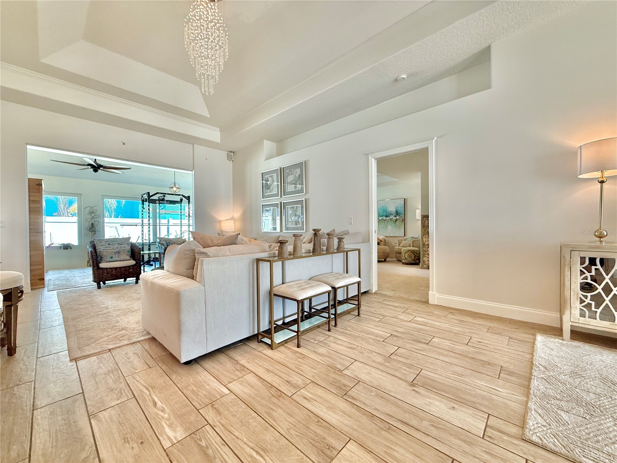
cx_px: 308
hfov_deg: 102.1
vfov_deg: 85.7
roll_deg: -0.5
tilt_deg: +0.2
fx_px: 250
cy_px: 232
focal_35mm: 14
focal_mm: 2.22
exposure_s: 1/120
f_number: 2.2
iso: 125
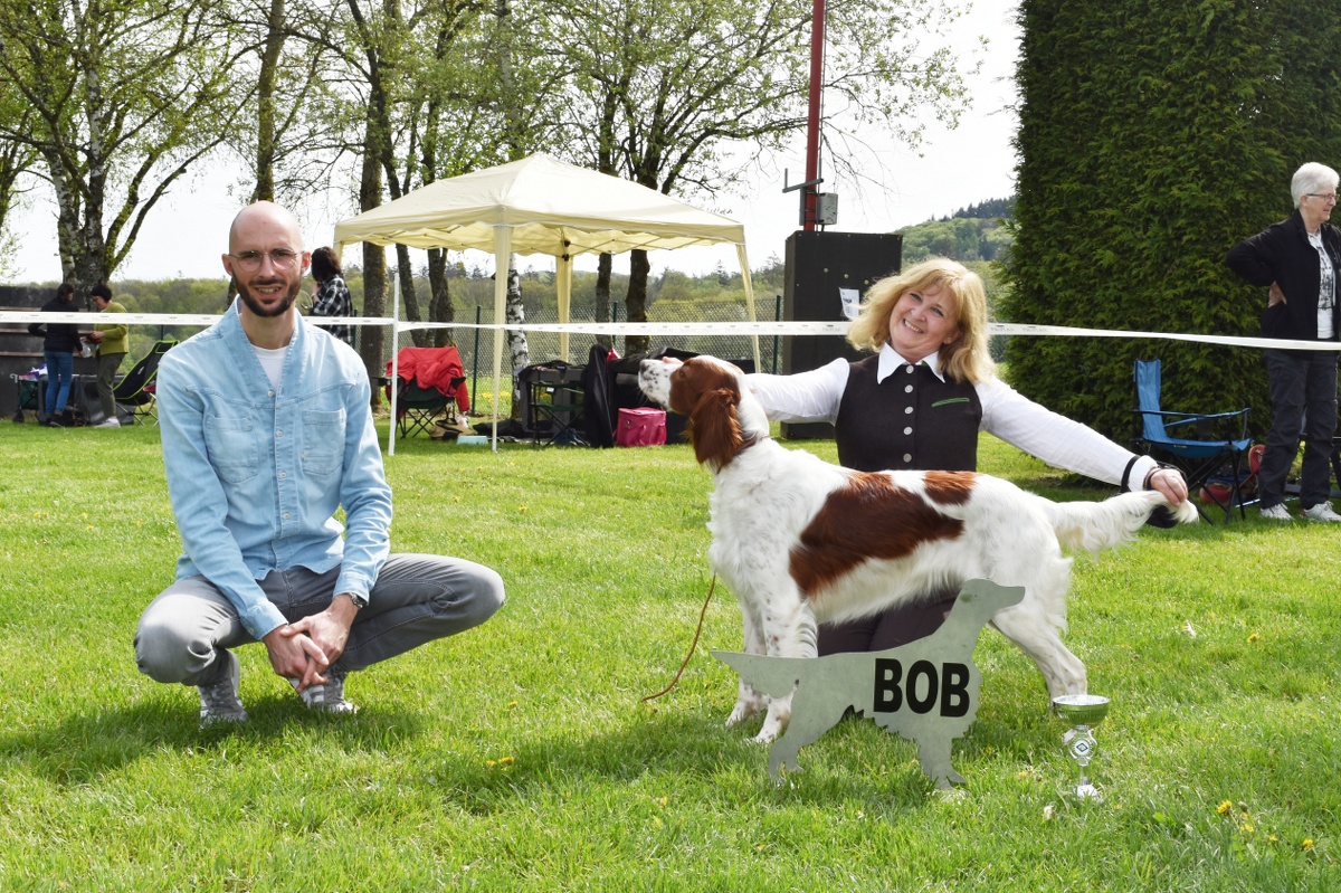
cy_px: 446
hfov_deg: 49.6
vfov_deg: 34.2
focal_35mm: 39
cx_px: 670
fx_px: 1452
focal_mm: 26
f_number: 10
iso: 100
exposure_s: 1/200
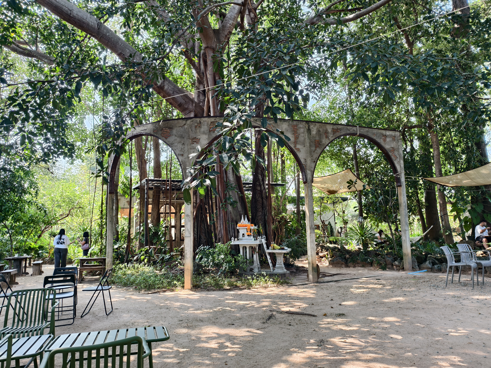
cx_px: 246
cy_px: 184
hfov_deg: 73.9
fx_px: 326
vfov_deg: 58.9
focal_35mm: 23
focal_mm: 6.54
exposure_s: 1/112
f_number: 1.57
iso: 72
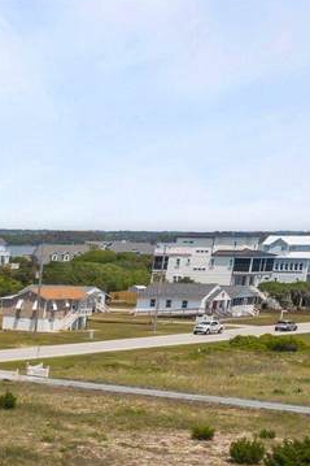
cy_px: 604
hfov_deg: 12.8
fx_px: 1151
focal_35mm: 89
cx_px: -362
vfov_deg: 20.8
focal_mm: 8.67
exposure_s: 1/4000
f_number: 1.8
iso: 110
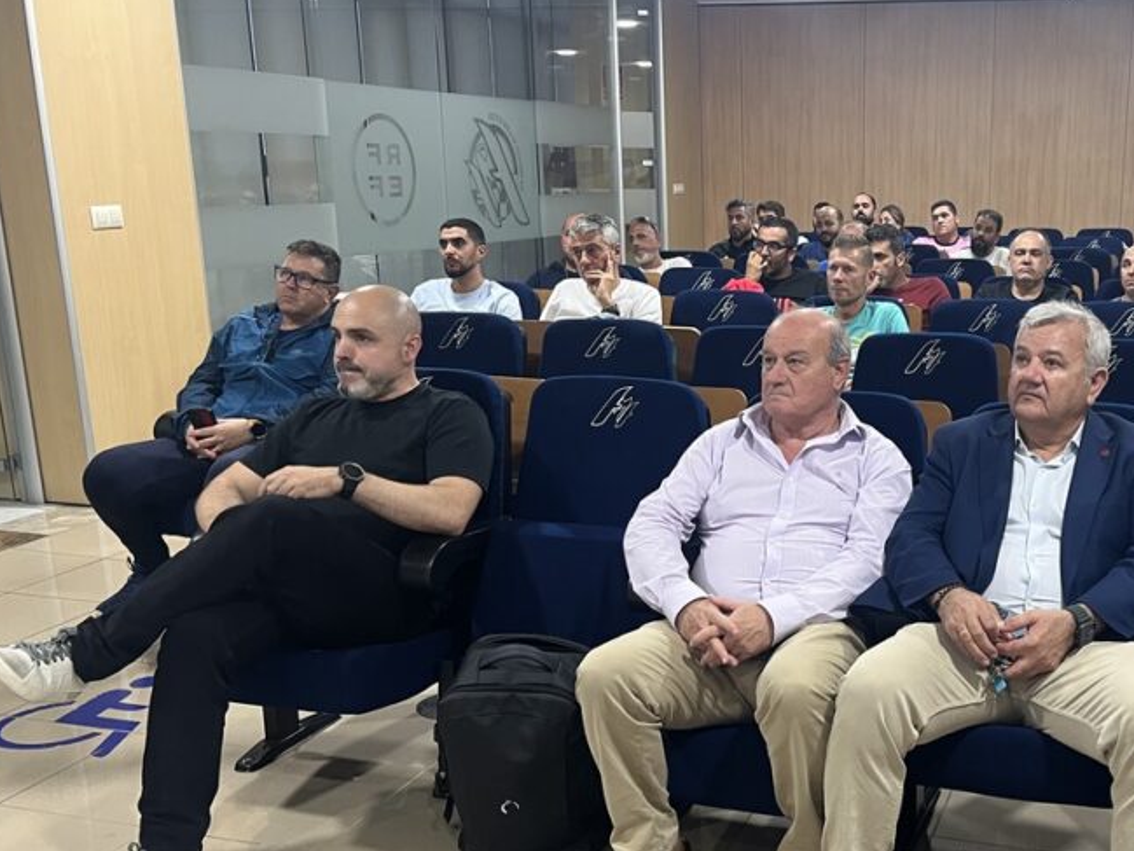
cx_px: 854
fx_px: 1343
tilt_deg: -14.3
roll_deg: +0.1
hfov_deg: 44.2
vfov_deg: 35.0
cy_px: 521
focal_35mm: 41
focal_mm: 5.7
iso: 160
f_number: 1.5
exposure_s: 1/50
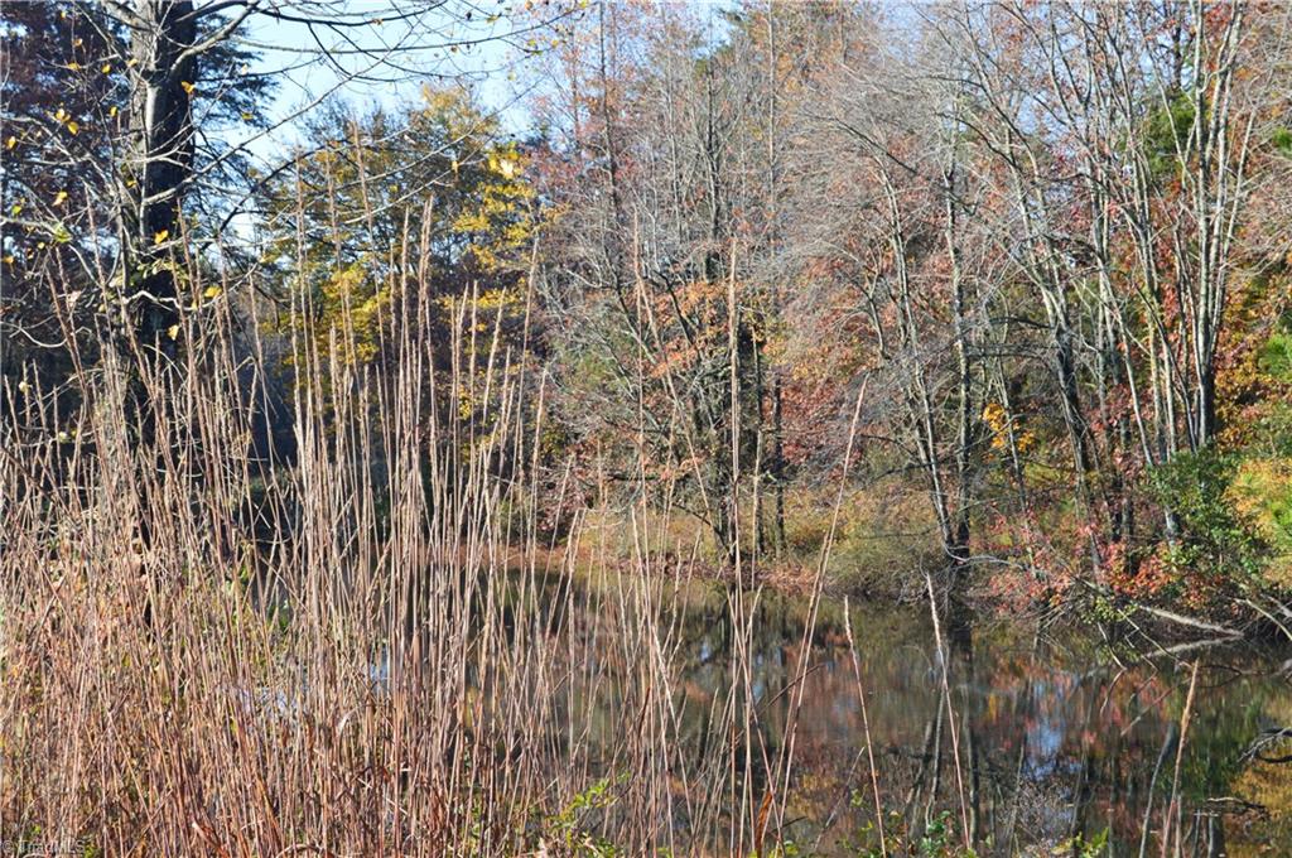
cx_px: 646
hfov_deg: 24.6
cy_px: 429
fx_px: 2957
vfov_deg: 16.5
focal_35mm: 82
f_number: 10
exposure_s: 1/250
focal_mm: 55
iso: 400
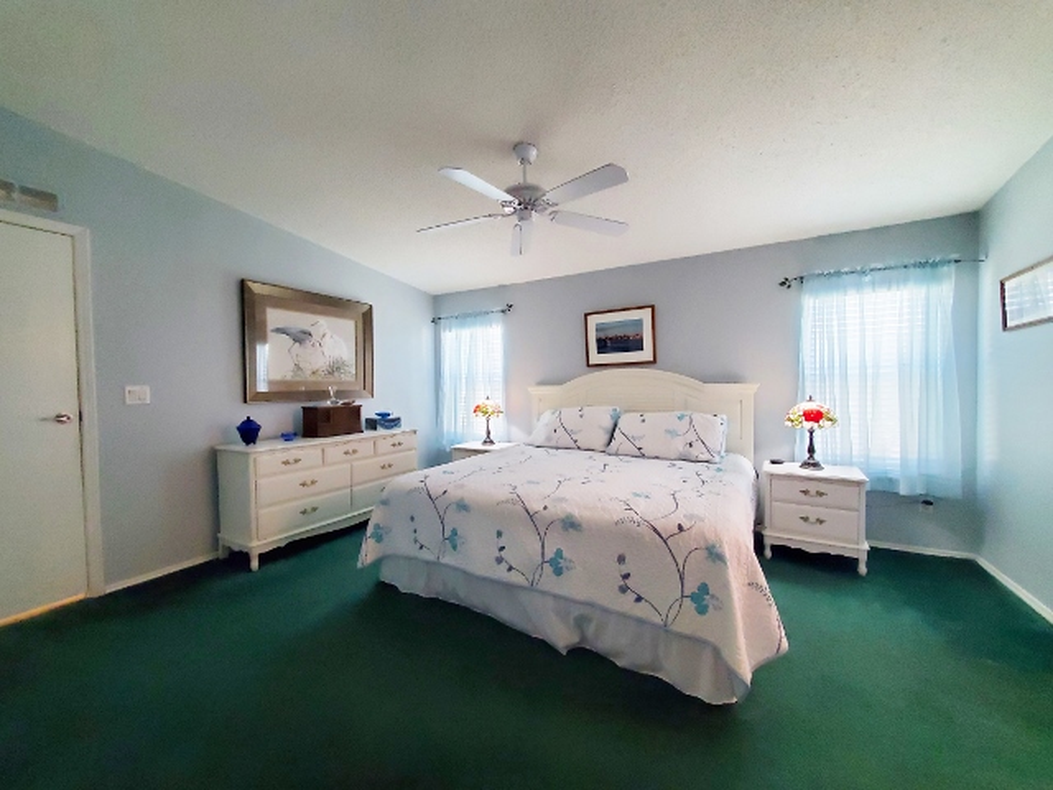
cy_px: 395
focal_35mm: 13
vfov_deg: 89.9
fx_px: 395
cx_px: 526
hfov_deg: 106.2
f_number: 2.2
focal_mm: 1.8
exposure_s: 1/60
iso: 500
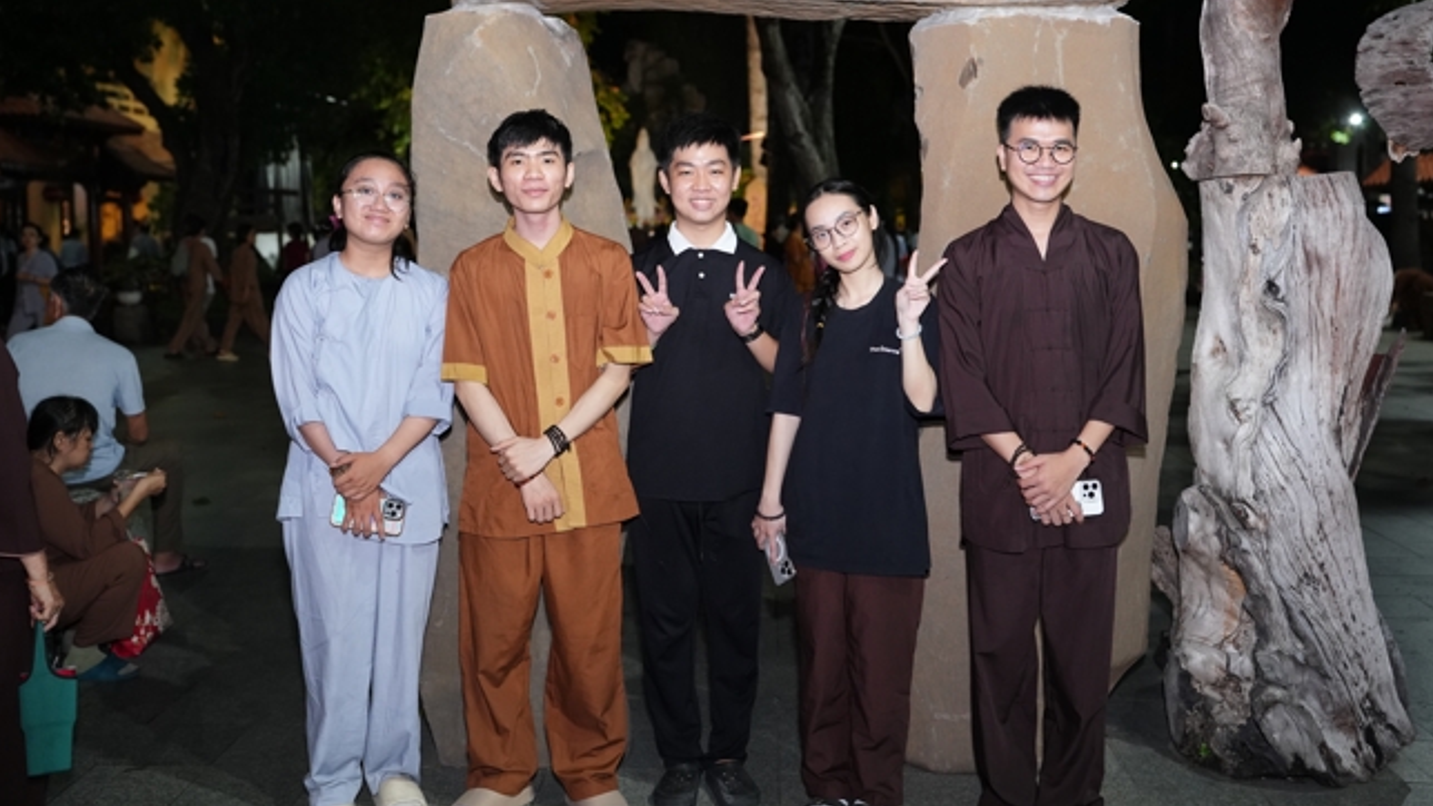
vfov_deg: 31.9
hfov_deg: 54.0
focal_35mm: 37
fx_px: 1406
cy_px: 333
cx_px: 719
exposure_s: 1/250
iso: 3200
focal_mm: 35
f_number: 2.8
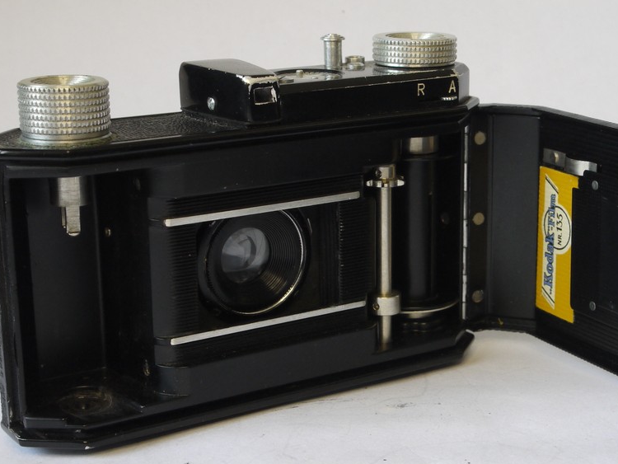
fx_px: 1429
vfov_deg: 18.4
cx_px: 424
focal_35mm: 80
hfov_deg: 24.3
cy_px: 272
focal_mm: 25
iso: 400
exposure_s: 1/8
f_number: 9
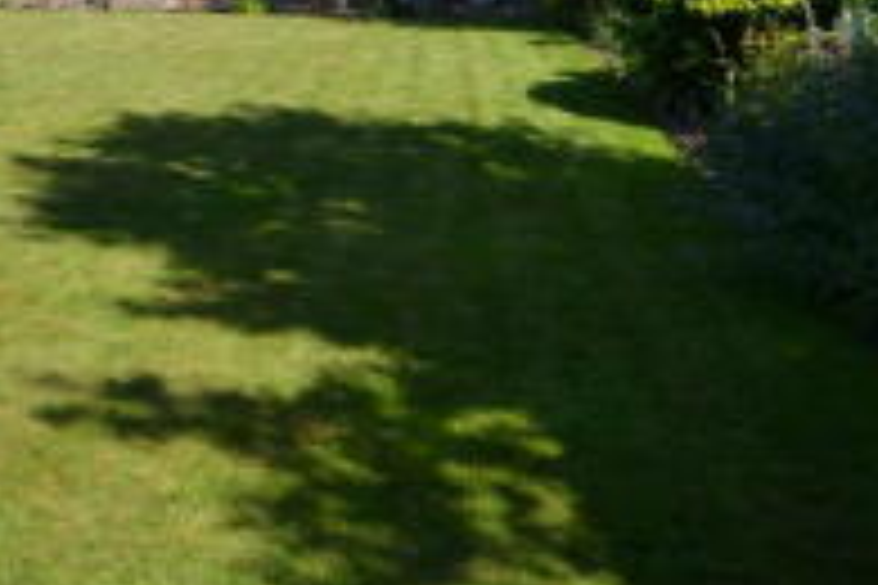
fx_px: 1073
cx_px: 50
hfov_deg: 40.3
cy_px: -97
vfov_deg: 27.3
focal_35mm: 44
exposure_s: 1/200
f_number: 7.1
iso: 100
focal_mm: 12
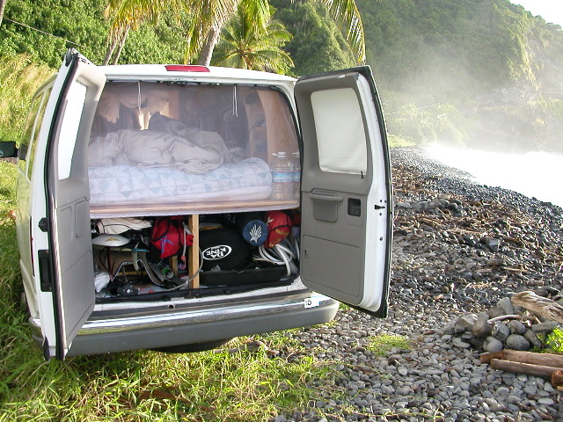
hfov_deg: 50.1
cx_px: 282
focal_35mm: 37
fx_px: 602
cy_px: 211
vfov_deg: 38.7
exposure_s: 1/240
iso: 100
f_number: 2.7
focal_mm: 5.6
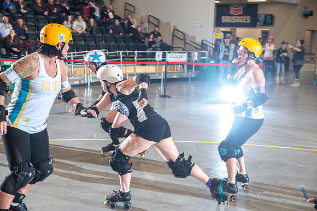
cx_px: 158
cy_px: 106
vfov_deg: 23.4
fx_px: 511
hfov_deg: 34.5
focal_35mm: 58
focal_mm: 58
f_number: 5.6
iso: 500
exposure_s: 1/160
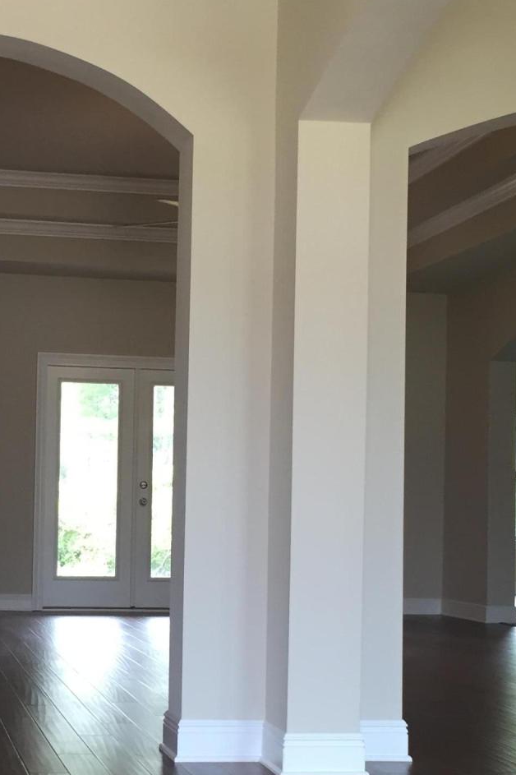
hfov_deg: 21.0
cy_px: 459
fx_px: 1377
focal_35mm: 64
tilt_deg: +2.1
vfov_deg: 31.4
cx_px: 115
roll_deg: -1.6
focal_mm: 4.15
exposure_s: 1/30
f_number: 2.2
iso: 32
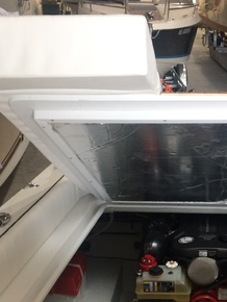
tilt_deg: -28.4
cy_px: 252
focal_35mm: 60
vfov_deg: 31.1
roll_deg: -0.3
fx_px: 524
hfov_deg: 23.8
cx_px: 200
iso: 40
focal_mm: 4.15
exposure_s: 1/40
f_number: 2.2
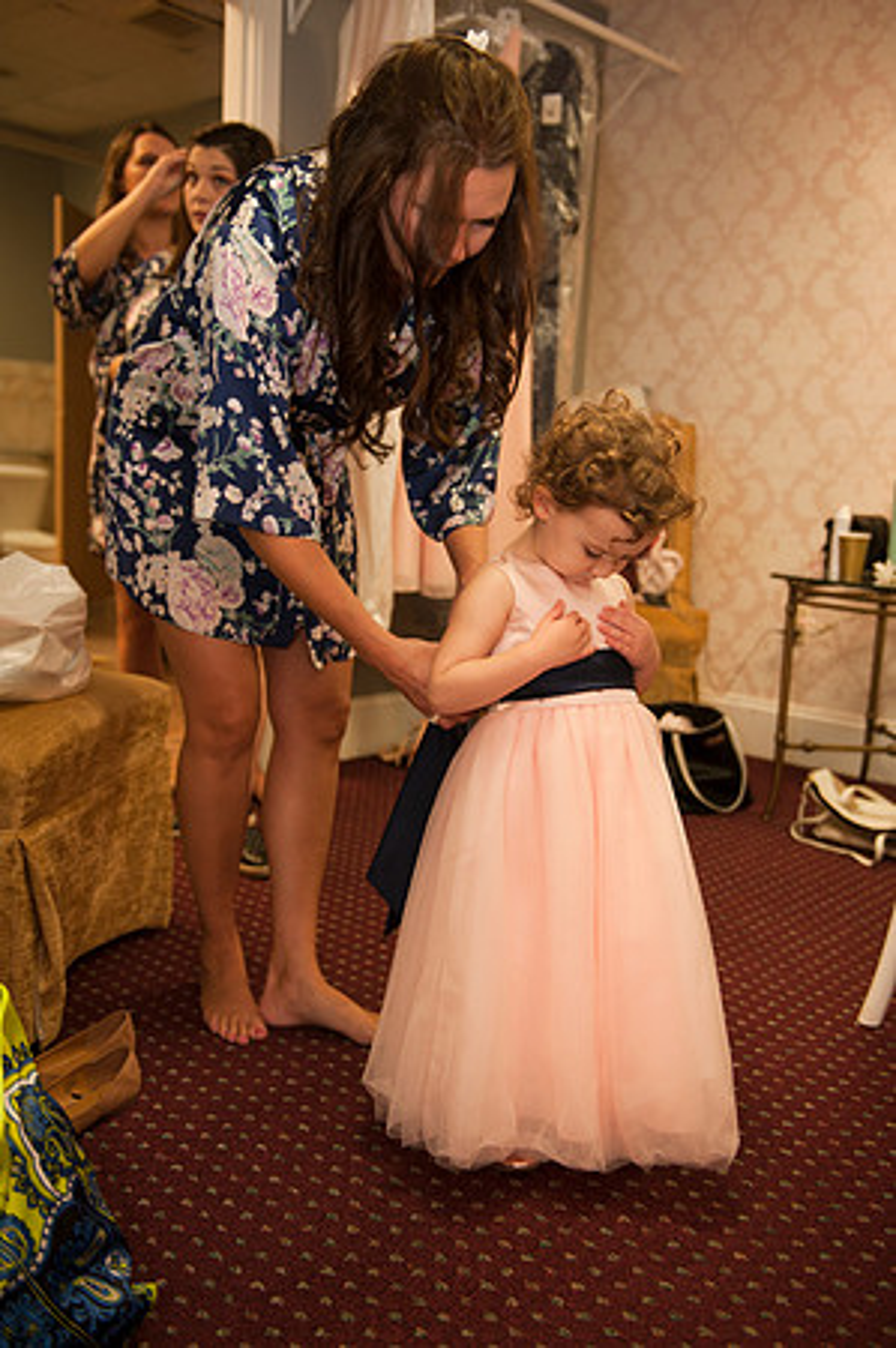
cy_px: 674
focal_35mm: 34
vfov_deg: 55.8
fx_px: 1272
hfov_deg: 38.8
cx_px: 448
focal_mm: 34
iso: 250
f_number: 2.8
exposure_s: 1/50
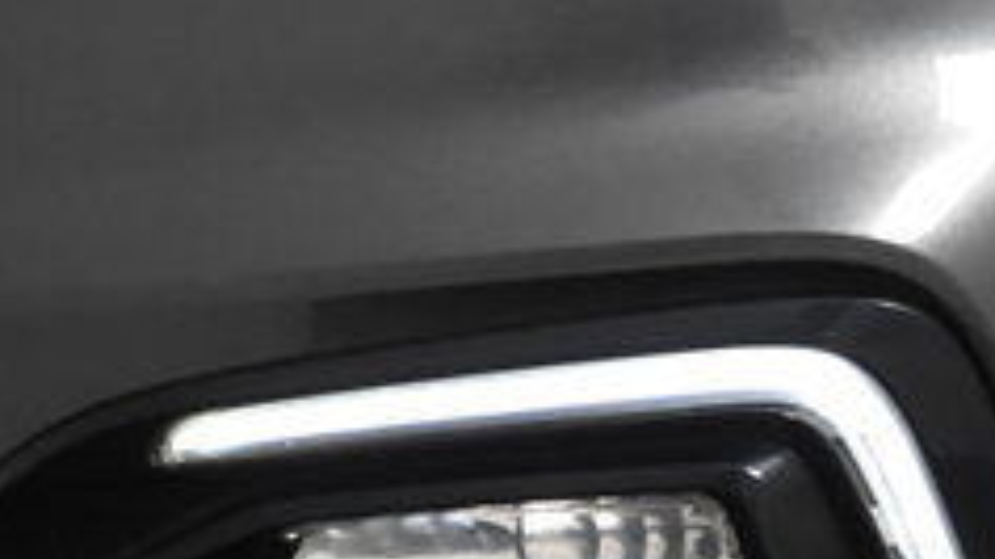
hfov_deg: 11.3
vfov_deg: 6.4
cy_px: 216
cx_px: 789
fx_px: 5010
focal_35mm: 190
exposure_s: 1/100
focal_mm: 28
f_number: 5
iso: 1600
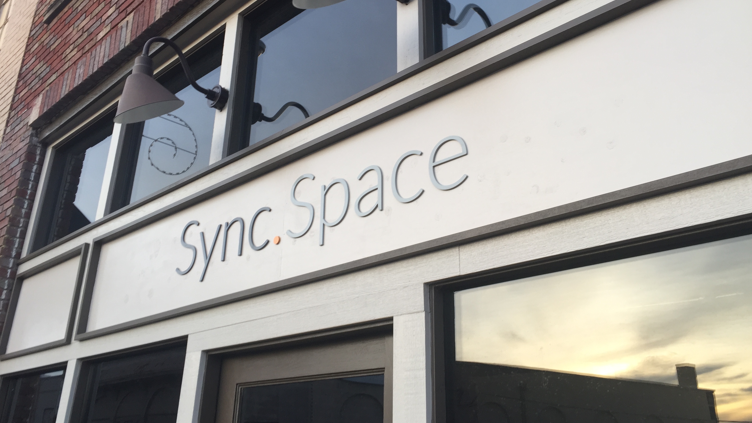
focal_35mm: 32
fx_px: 638
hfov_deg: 61.0
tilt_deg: +24.4
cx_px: 375
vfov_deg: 36.6
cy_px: 190
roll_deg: -2.3
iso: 32
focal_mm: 4.15
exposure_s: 1/120
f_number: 2.2
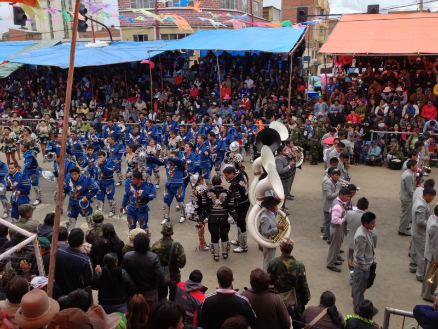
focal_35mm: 33
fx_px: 418
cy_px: 164
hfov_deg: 55.4
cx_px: 219
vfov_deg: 42.9
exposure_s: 1/919
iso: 50
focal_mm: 4.13
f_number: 2.4
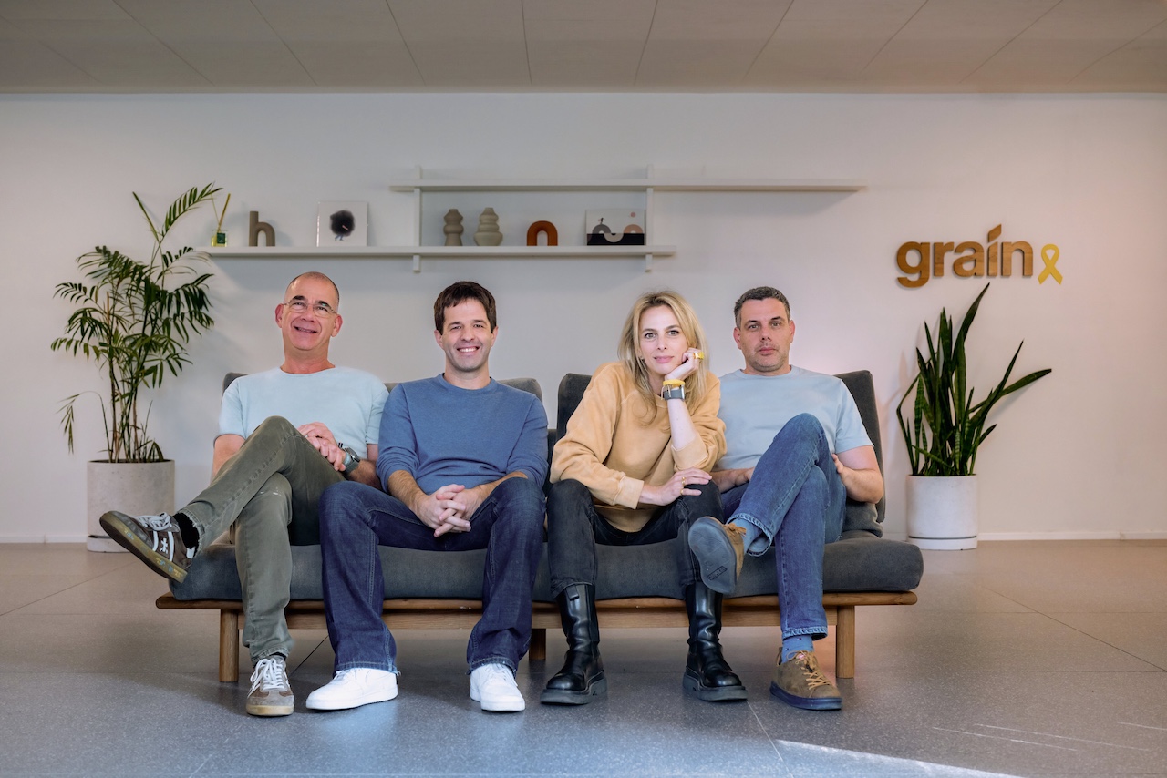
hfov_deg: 39.6
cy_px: 389
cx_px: 584
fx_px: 1621
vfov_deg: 27.0
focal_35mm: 50
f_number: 4
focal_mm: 50
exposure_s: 1/250
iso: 1000
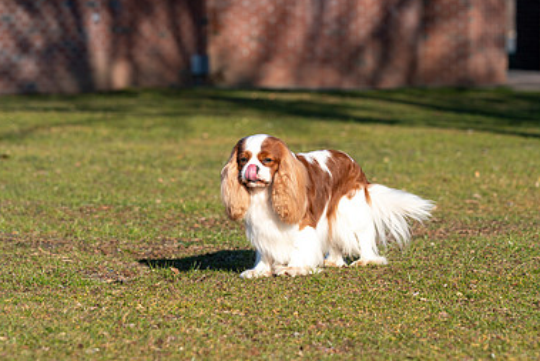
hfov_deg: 11.5
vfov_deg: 7.7
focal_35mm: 179
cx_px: 256
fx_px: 2686
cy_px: 118
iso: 100
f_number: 4.5
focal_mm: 117
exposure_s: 1/1000
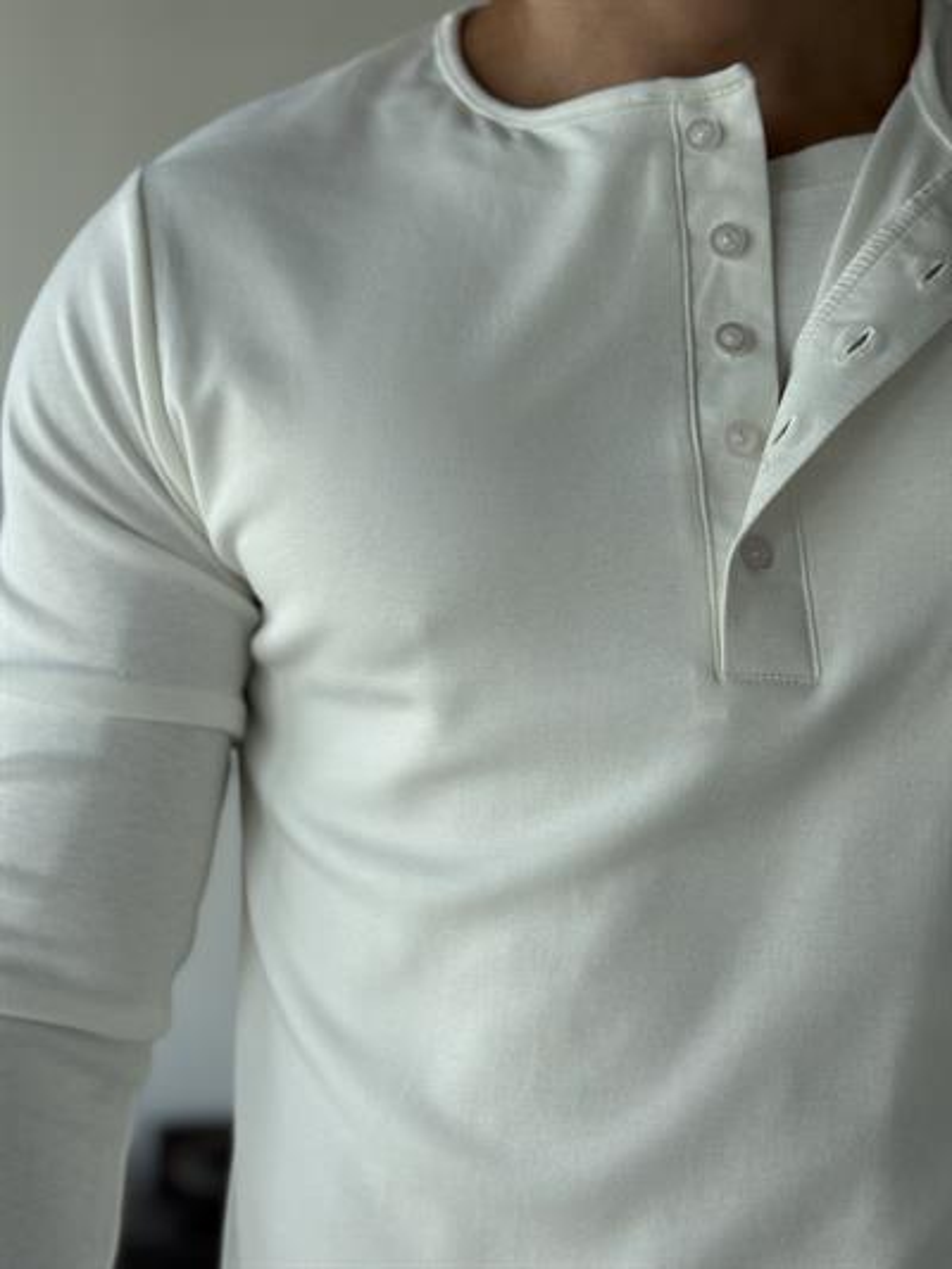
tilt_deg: +2.0
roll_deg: +0.1
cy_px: 634
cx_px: 476
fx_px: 1759
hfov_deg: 30.3
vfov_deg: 39.6
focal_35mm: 48
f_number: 1.78
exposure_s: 1/786
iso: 64
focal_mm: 6.76
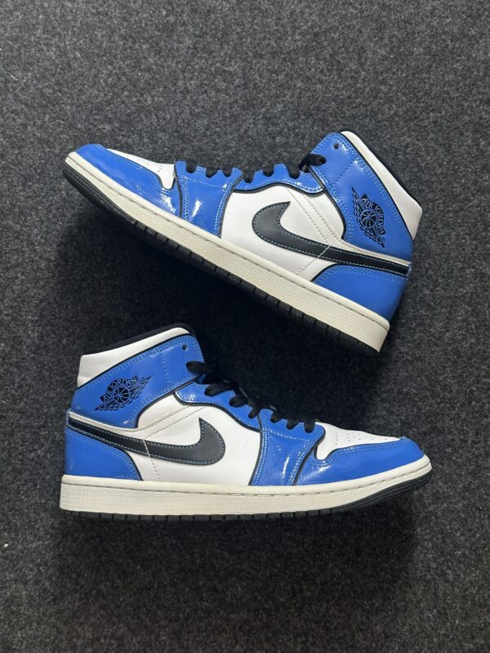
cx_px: 245
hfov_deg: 30.3
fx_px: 905
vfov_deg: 39.6
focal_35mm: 48
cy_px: 326
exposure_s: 1/36
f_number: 1.78
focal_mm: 6.86
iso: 250
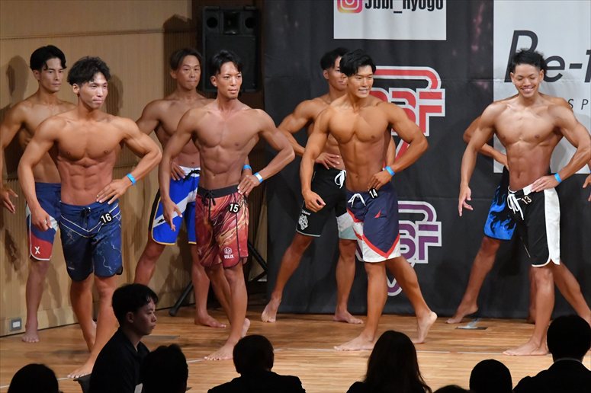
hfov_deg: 8.6
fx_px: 3938
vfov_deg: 5.7
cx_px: 296
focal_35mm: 240
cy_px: 196
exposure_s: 1/400
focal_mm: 160
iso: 10000
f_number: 5.6
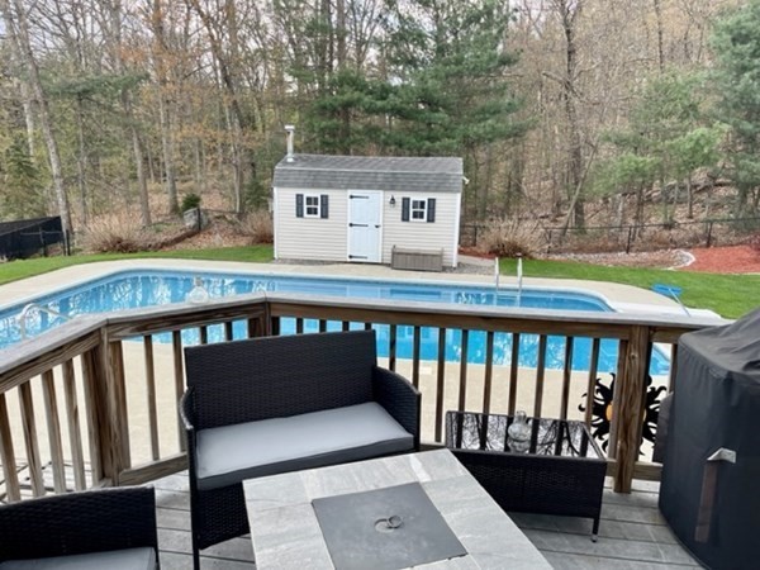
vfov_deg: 53.1
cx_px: 380
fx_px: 571
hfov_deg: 67.3
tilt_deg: -13.3
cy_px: 285
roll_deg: -1.8
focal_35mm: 26
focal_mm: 5.1
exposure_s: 1/212
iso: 32
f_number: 1.6
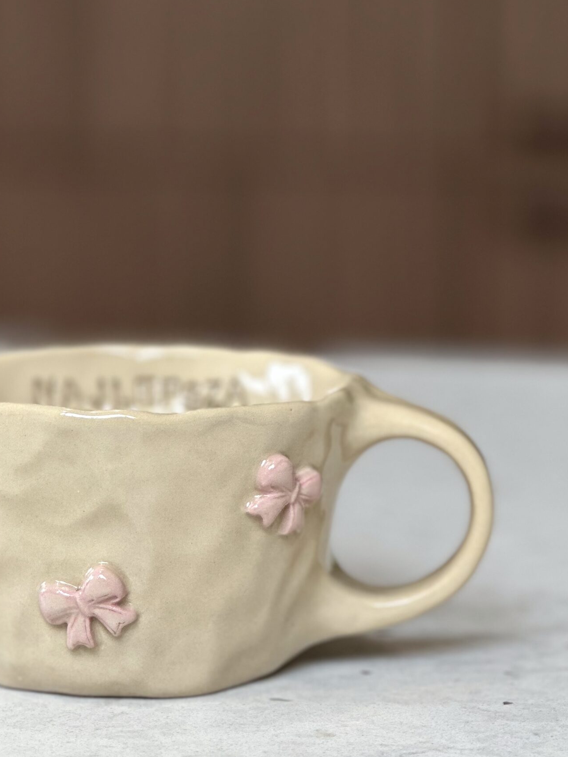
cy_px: 481
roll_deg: -0.4
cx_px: 178
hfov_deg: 12.9
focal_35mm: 115
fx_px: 2515
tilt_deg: -10.2
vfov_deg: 17.1
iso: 40
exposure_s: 1/100
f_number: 2.8
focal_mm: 9
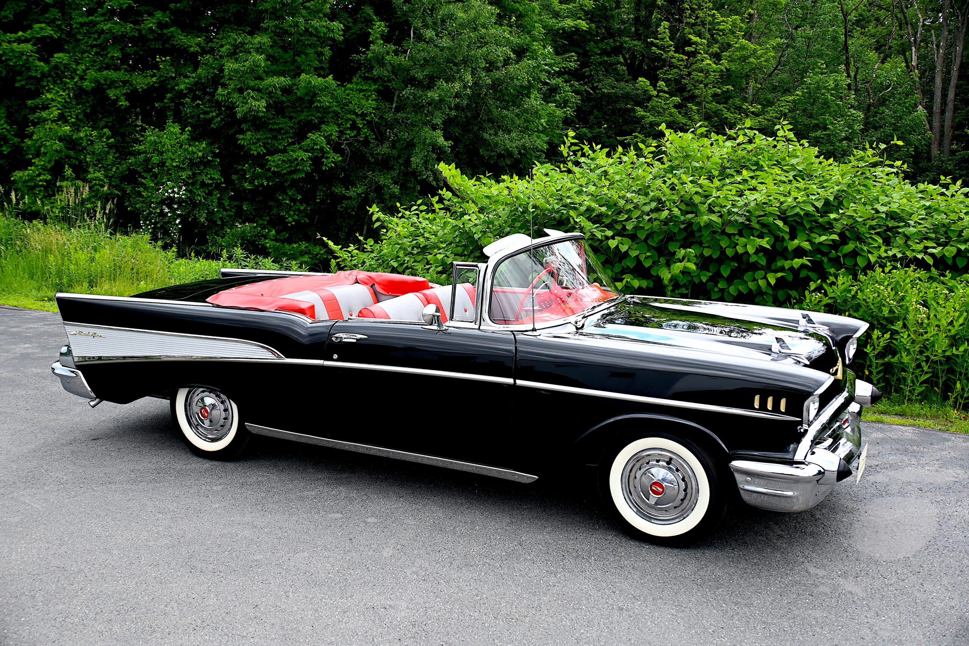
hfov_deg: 51.3
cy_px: 323
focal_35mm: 38
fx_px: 1009
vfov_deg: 35.5
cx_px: 484
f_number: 3.8
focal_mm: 25
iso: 450
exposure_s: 1/125
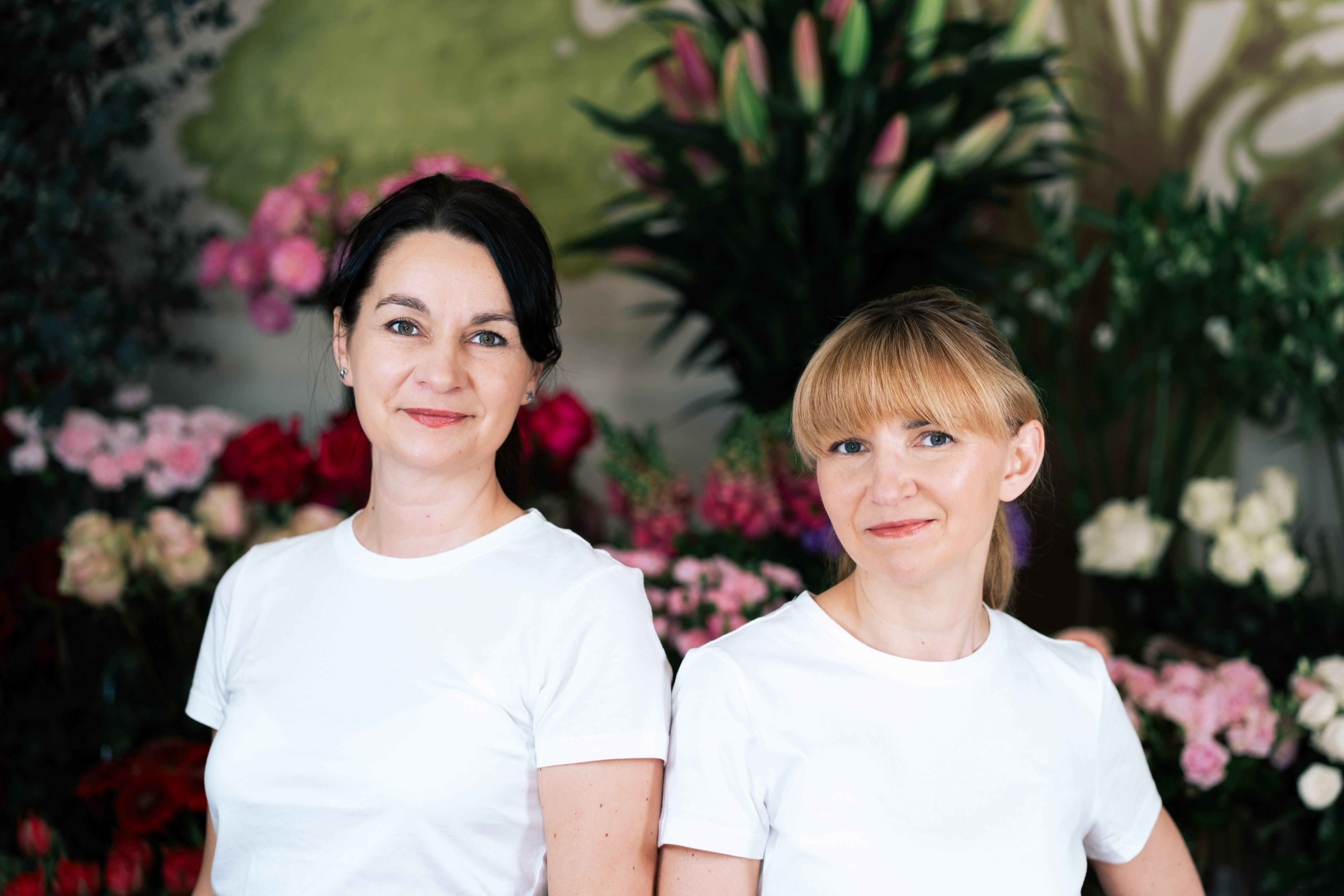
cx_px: 672
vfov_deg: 16.1
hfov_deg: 23.9
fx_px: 3173
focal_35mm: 85
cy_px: 448
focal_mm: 85
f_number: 2.2
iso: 100
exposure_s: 1/125
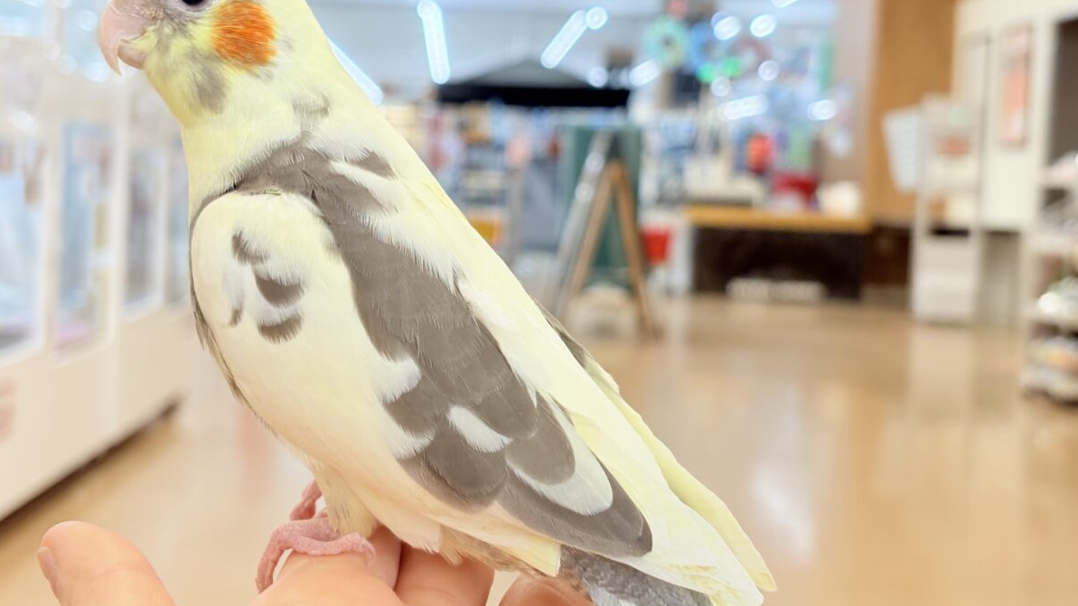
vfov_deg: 21.0
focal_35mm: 57
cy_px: 216
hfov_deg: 36.6
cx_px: 539
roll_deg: -1.9
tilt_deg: -0.7
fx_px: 1629
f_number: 1.6
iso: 32
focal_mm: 5.96
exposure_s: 1/50
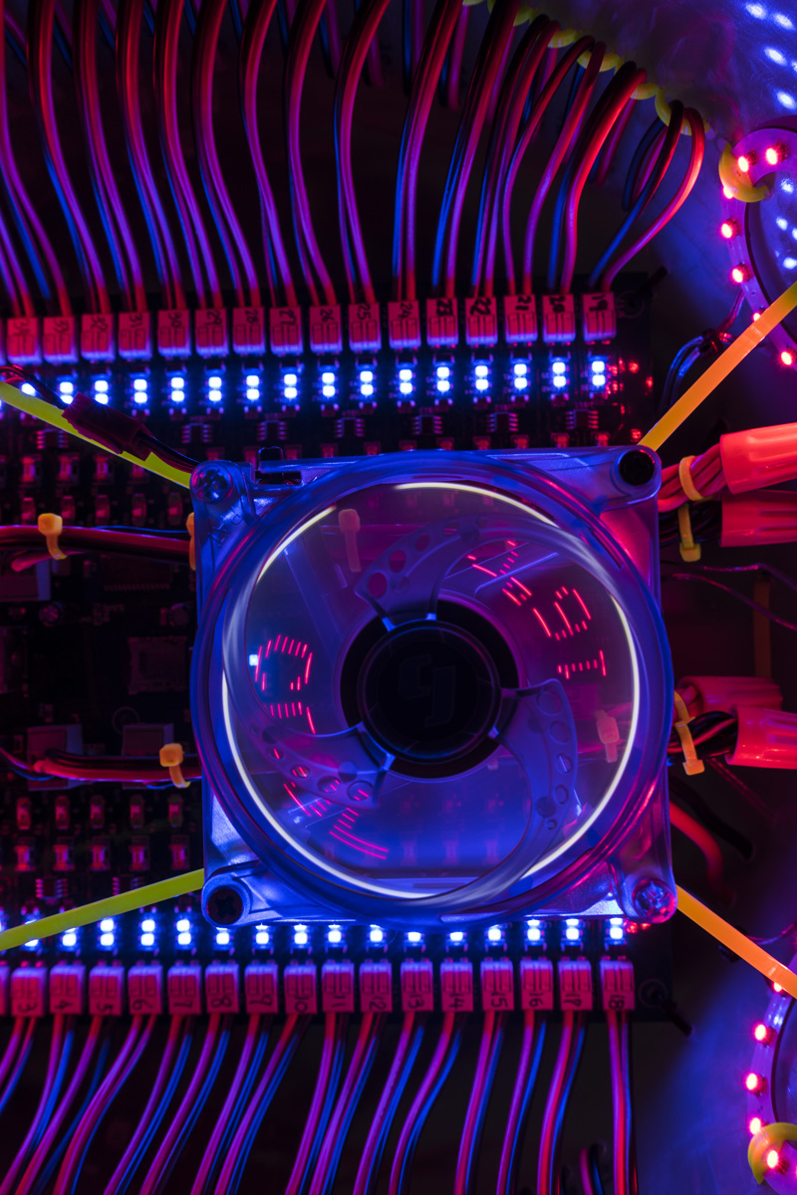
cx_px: 398
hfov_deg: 45.0
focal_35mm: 29
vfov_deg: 63.7
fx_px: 963
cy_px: 598
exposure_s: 1/40
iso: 250
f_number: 11
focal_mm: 29
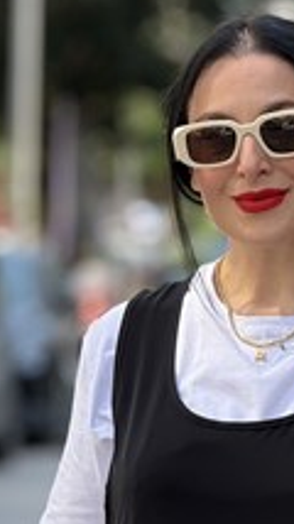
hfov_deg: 3.7
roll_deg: -0.8
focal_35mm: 326
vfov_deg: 6.6
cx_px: 235
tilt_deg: -3.2
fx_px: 4529
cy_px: 484
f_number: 2.8
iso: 50
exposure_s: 1/297
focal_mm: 15.66
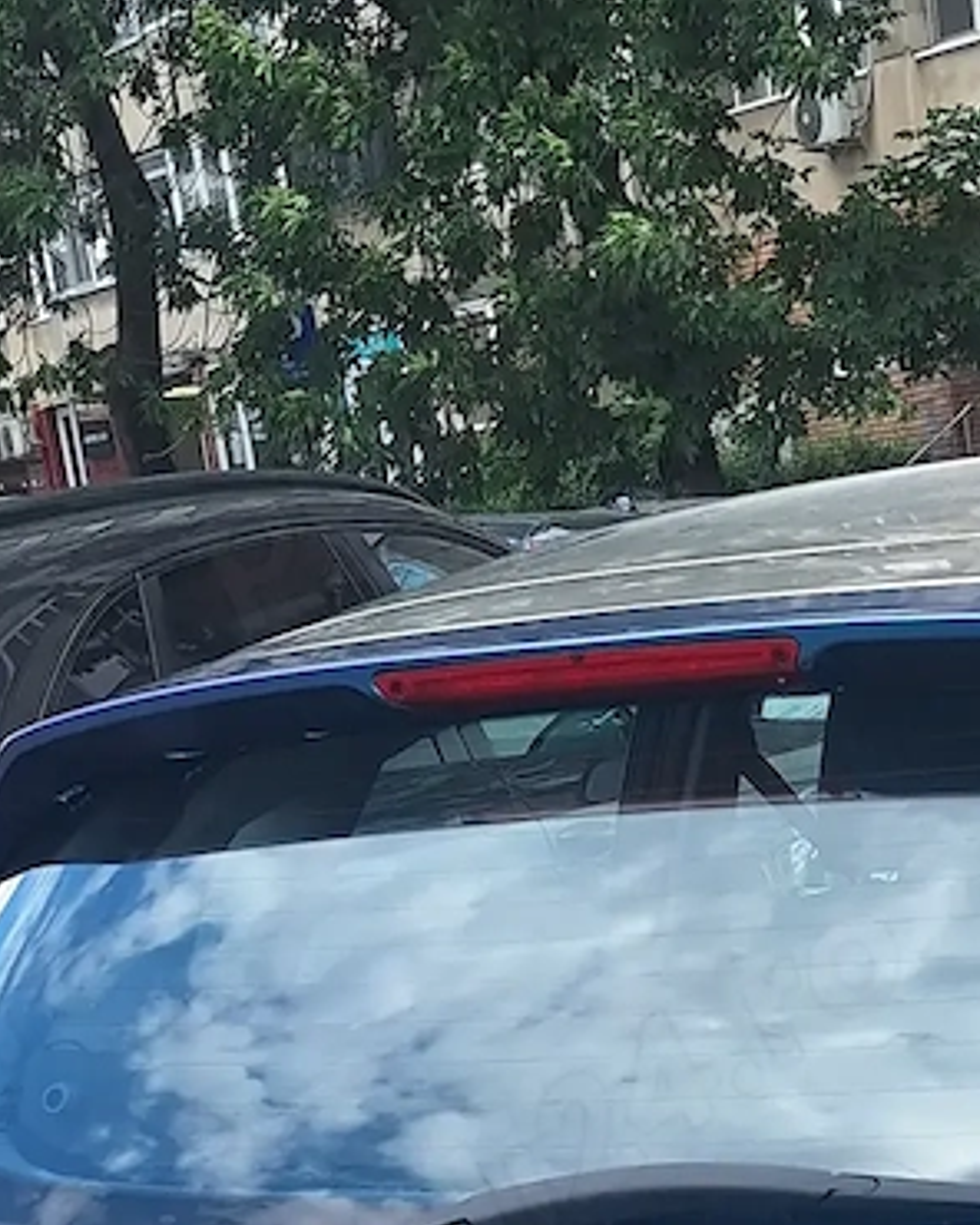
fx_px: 2937
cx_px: 930
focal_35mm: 81
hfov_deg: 18.5
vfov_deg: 22.2
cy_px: 1357
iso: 40
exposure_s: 1/404
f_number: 1.8
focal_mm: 5.54
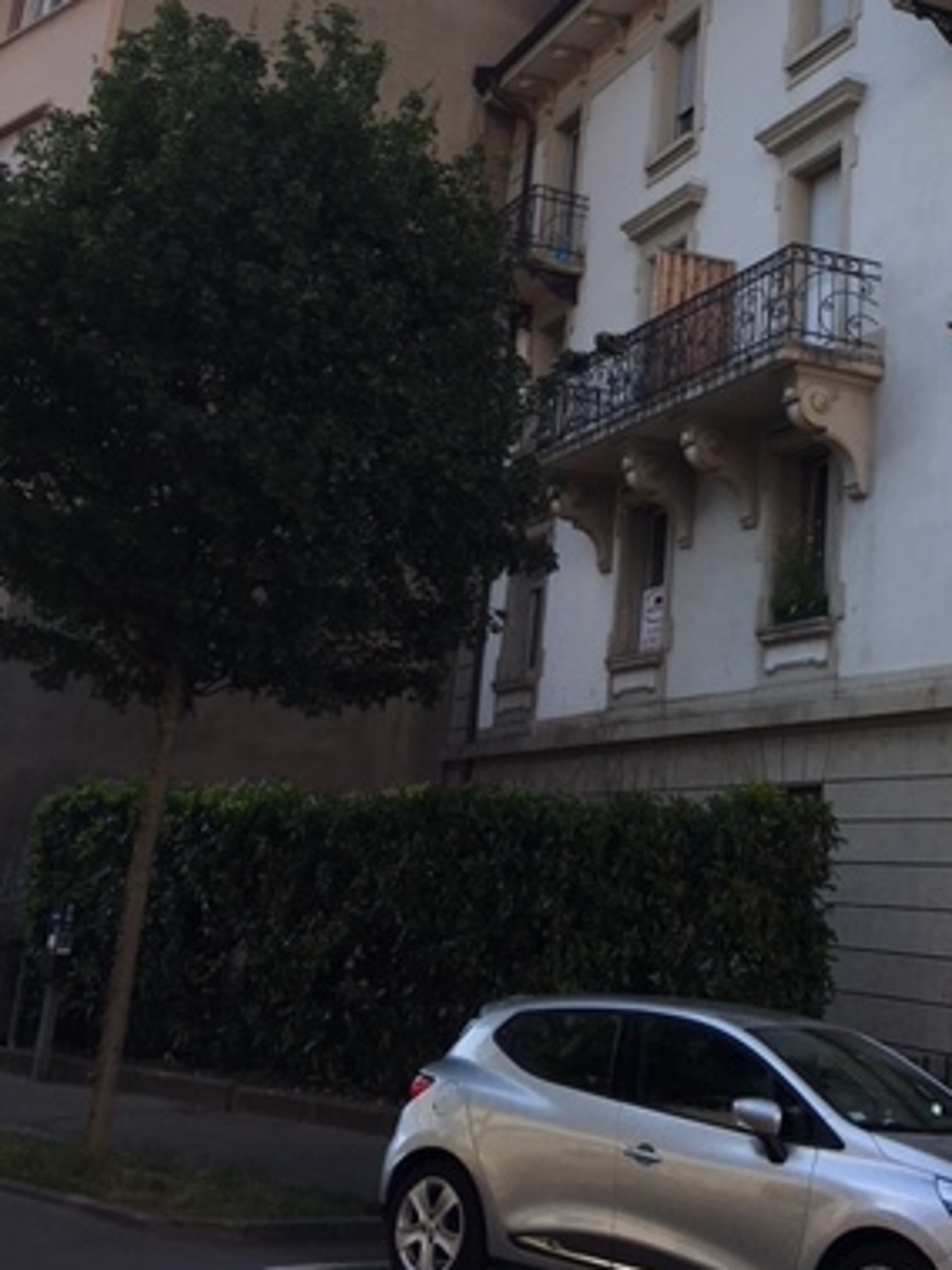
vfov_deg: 37.4
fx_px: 1798
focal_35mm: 49
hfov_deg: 29.1
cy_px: 241
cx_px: 727
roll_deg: -2.9
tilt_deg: +19.9
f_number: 2.2
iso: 25
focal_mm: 4.15
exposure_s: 1/927
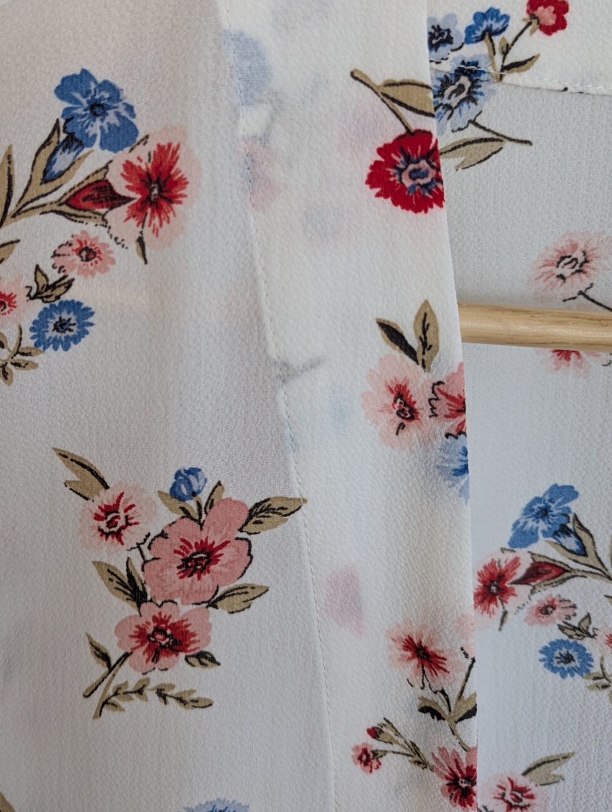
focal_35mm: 38
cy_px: 278
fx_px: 893
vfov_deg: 48.2
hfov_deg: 37.4
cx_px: 202
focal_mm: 6.81
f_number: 1.85
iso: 165
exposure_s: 1/42.5
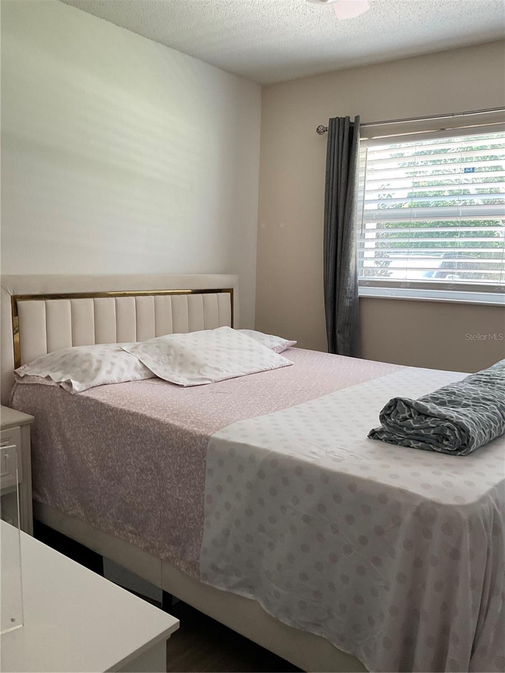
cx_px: 252
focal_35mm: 29
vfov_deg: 61.7
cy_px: 336
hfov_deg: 48.2
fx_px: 564
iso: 100
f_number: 1.8
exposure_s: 1/60
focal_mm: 3
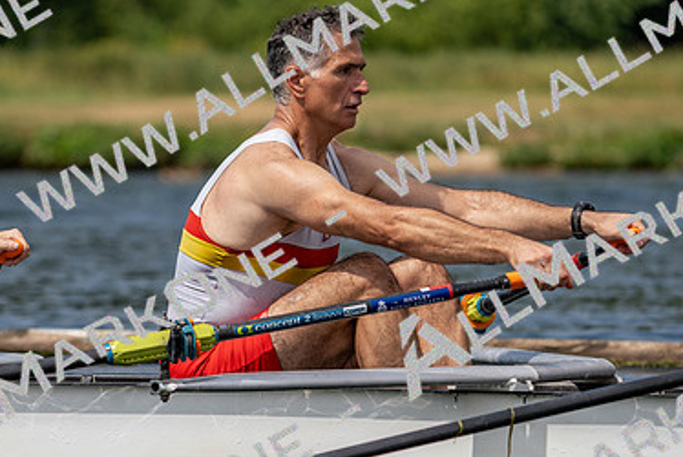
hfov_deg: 4.4
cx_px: 243
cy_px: 228
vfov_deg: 3.0
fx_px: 8829
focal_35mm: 465
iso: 160
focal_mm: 300
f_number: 5.6
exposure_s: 1/1600
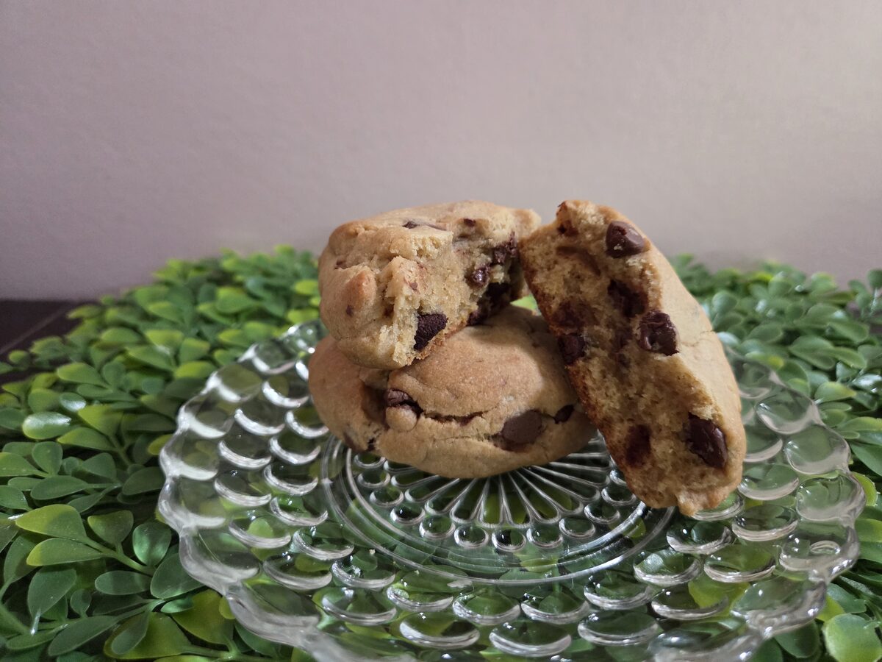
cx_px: 441
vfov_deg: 58.9
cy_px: 331
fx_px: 586
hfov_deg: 73.9
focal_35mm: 23
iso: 2000
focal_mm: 5.4
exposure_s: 1/120
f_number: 1.8
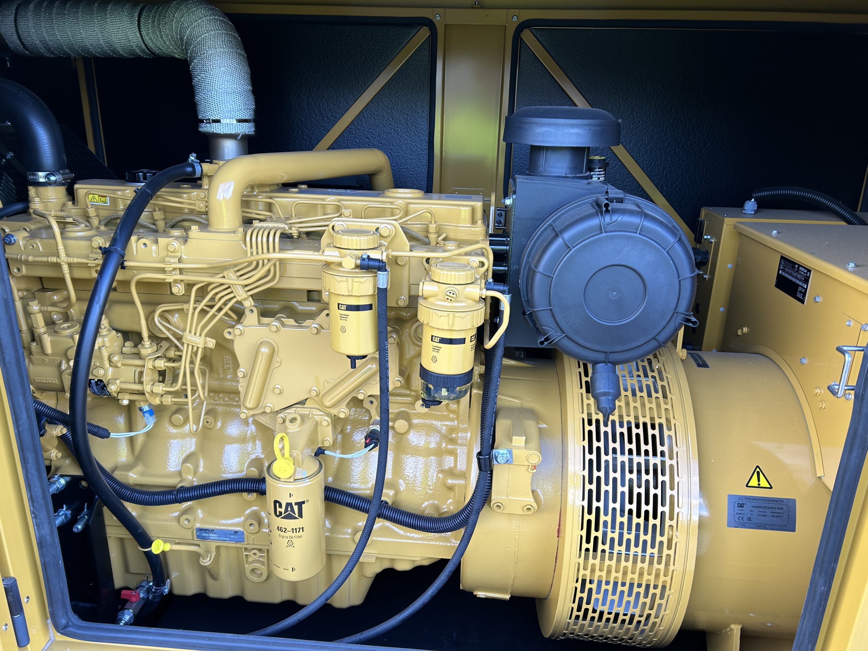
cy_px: 326
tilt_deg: -18.0
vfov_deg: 53.1
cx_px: 434
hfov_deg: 67.3
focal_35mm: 26
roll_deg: -1.6
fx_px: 652
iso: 40
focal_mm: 5.7
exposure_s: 1/121
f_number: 1.5
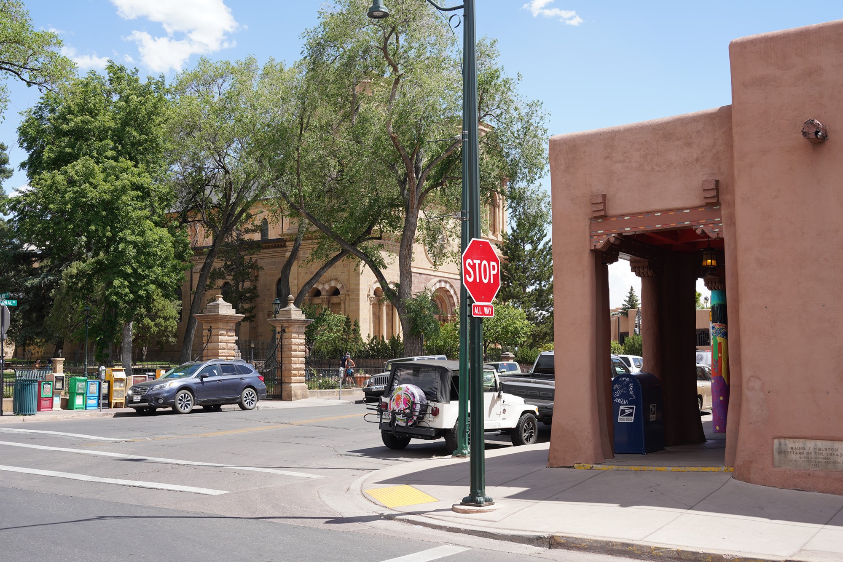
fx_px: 937
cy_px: 281
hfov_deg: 48.5
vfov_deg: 33.4
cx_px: 422
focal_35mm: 40
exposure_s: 1/100
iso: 100
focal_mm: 40
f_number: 10
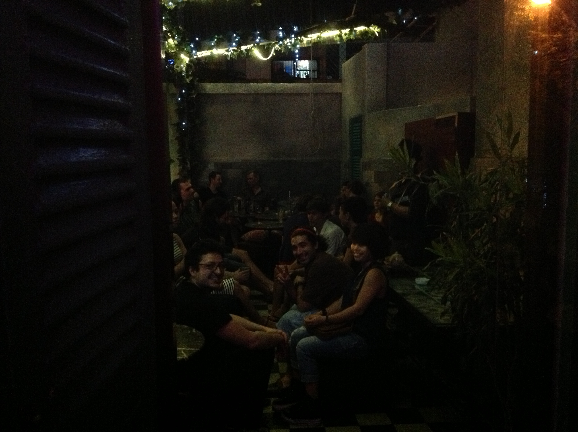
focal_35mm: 35
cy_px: 216
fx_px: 584
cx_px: 289
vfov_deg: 40.6
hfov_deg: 52.7
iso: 800
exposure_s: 1/15
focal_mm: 4.28
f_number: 2.4
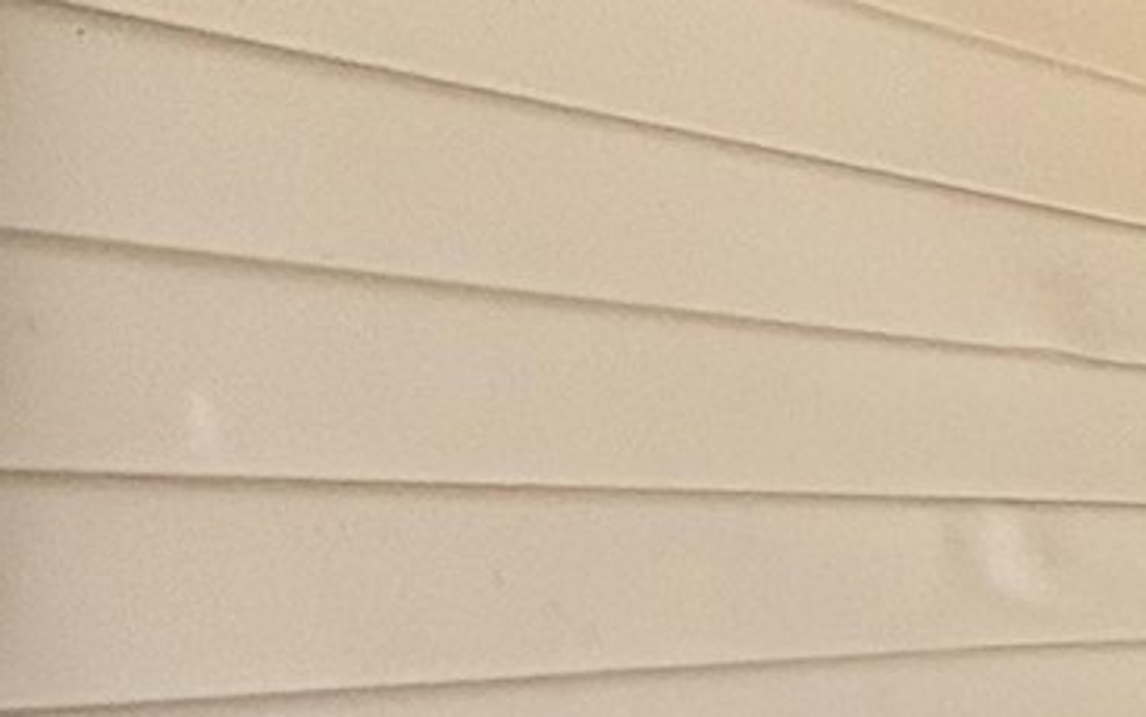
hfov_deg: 15.9
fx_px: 2593
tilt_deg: +0.4
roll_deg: +0.4
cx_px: 2589
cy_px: 575
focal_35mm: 83
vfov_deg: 15.6
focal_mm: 2.22
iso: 64
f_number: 2.2
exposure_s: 1/99
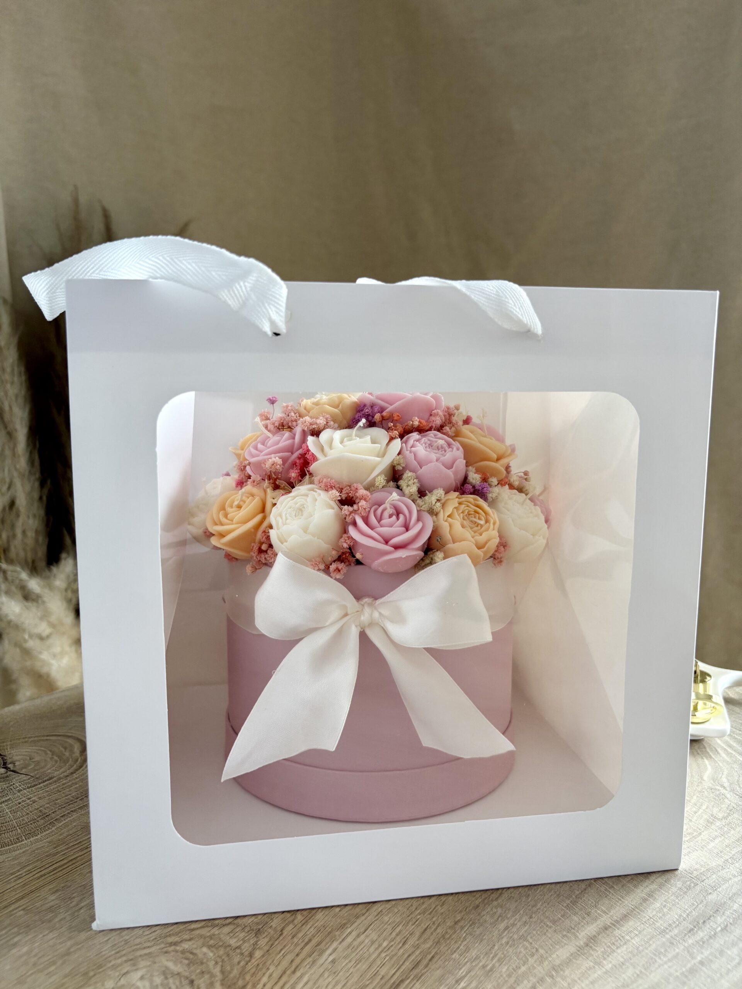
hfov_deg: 53.1
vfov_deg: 67.3
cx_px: 371
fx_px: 743
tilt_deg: -7.2
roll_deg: +0.0
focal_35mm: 26
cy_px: 494
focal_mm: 5.96
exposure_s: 1/69
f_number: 1.6
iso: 125
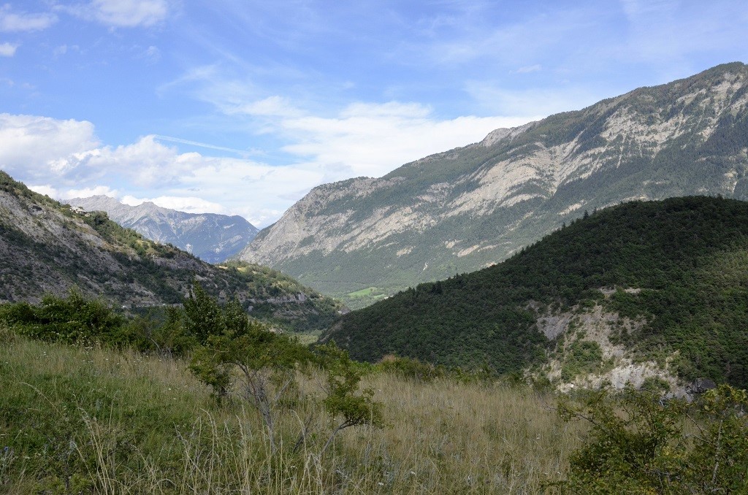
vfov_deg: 36.7
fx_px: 746
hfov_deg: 53.2
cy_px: 248
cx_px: 374
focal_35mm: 36
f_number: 16
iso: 1600
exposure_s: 1/1000
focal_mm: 24
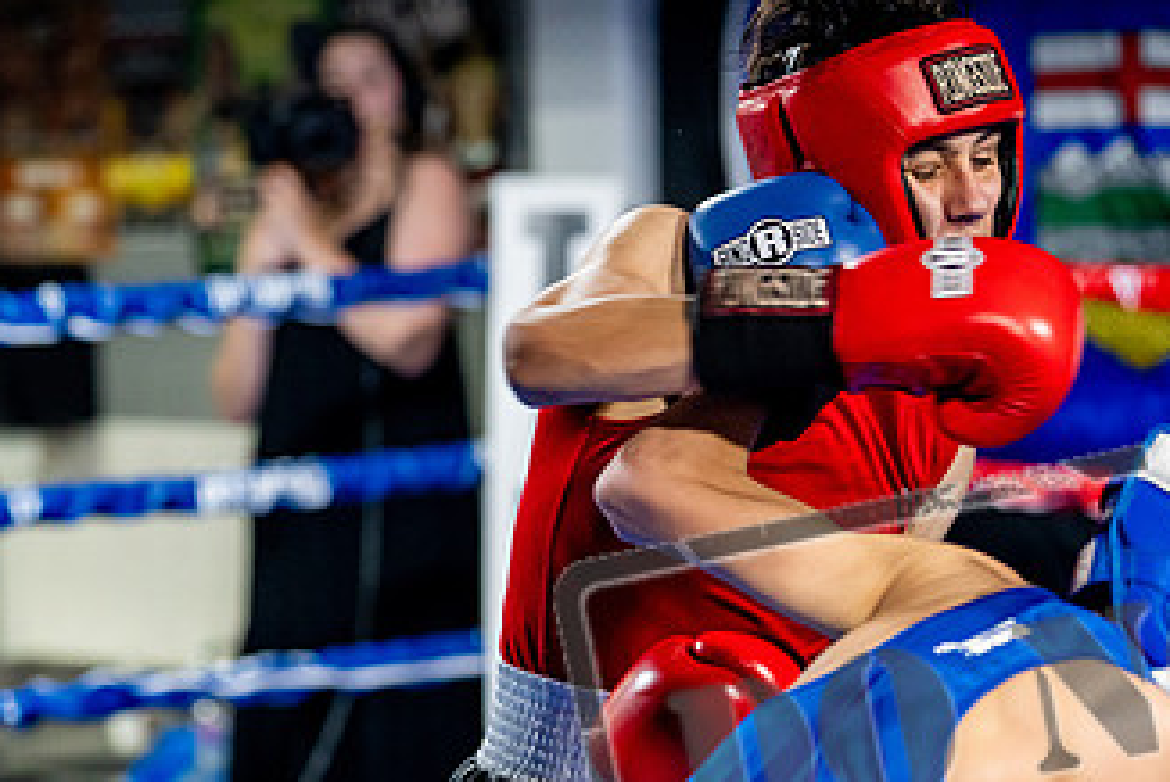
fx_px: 4684
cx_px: 563
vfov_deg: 9.5
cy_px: 622
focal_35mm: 144
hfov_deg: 14.2
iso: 4000
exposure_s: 1/1000
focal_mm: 81
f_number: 2
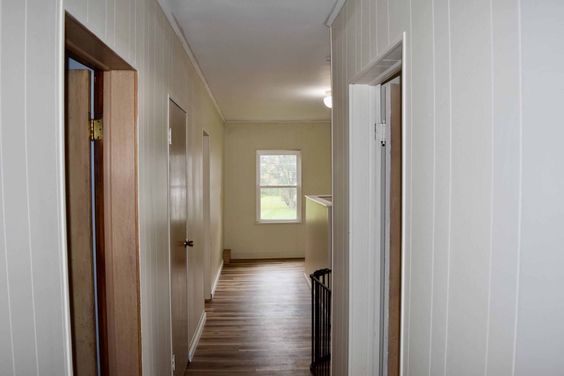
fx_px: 423
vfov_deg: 47.9
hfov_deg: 67.4
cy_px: 188
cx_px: 282
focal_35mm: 27
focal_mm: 18
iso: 800
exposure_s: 1/60
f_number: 4
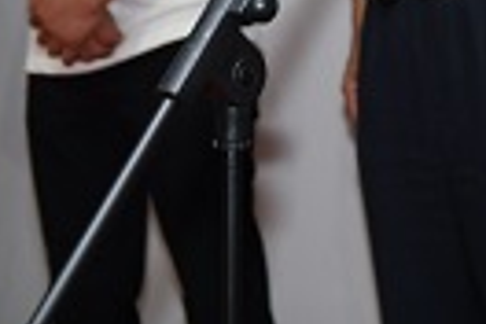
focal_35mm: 187
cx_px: 534
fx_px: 2524
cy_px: -346
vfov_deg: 7.1
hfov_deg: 10.9
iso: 1000
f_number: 3.2
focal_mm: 45
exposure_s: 1/250
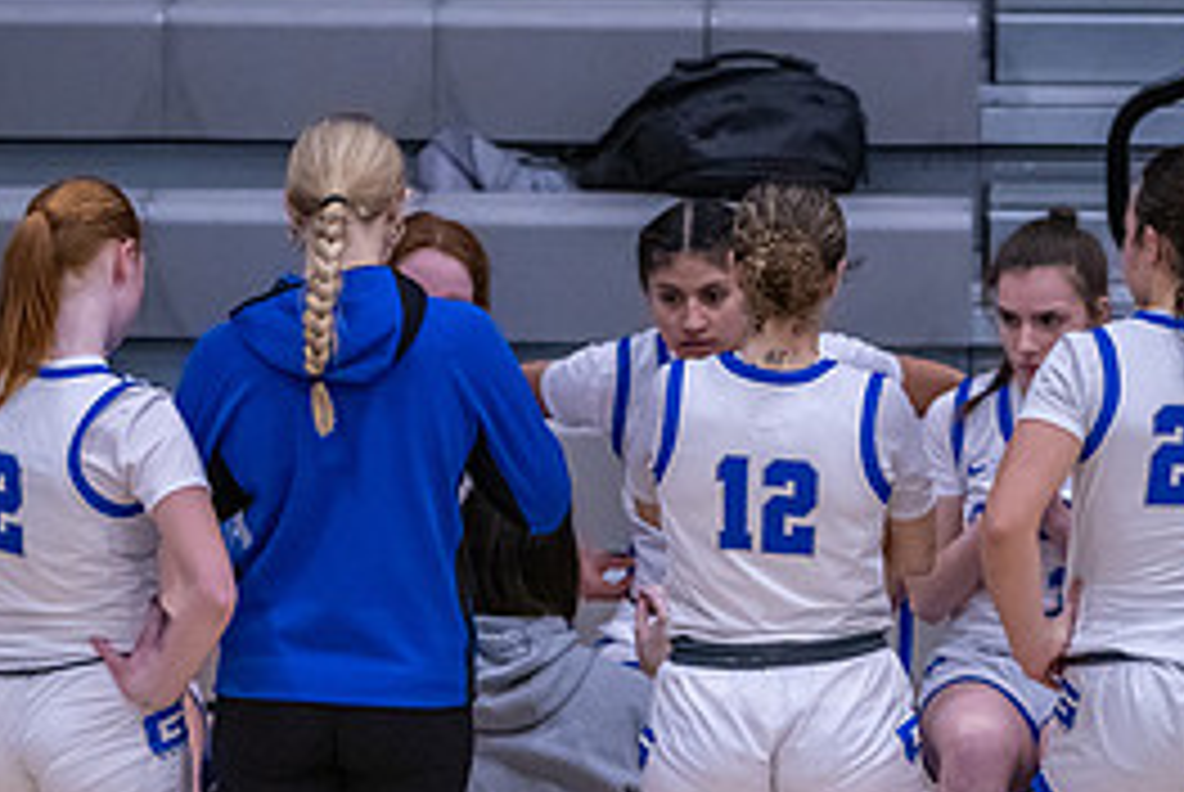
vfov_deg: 2.7
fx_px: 16890
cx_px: 763
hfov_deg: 4.0
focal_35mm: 513
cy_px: 820
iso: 4000
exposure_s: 1/1000
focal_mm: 200
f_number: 2.8
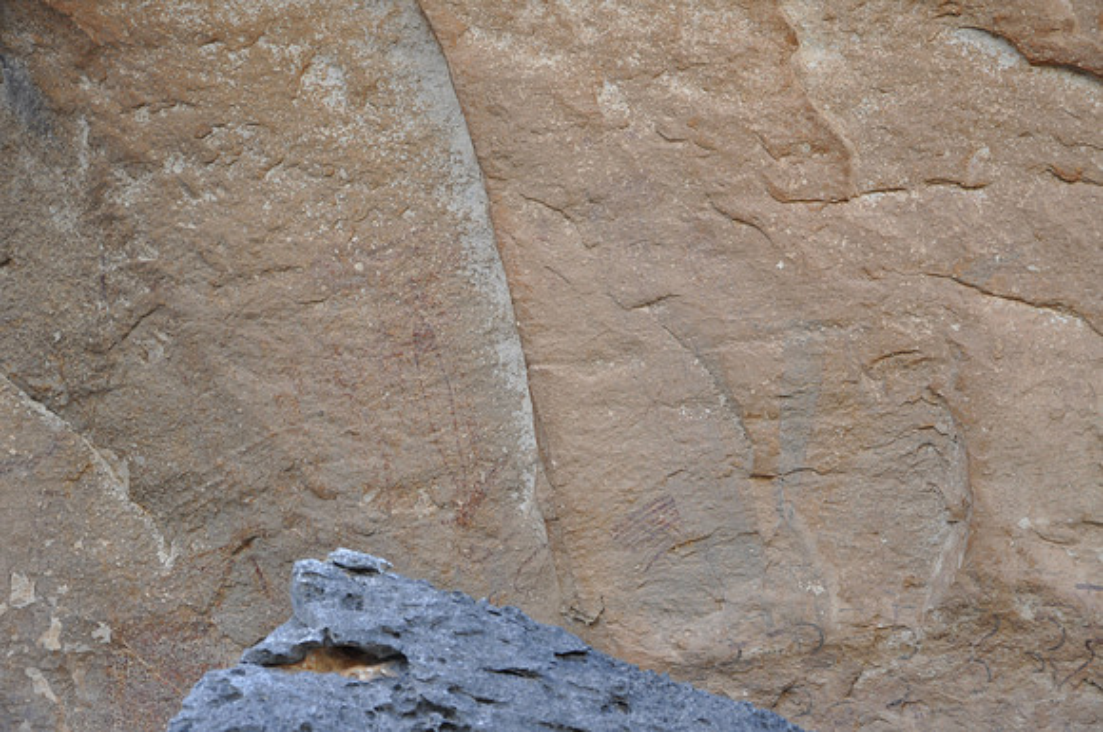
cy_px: 366
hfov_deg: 27.0
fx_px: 2295
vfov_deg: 18.1
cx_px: 552
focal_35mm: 75
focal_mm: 50
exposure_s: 1/30
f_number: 5.6
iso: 200
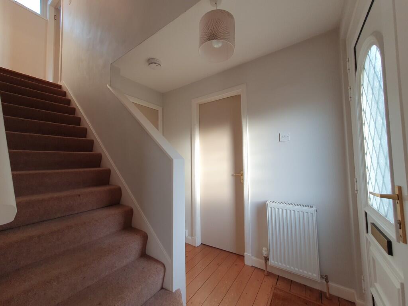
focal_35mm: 13
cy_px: 153
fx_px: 153
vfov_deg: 89.9
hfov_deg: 106.2
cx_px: 204
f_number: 2.2
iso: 64
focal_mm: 1.8
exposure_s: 1/50
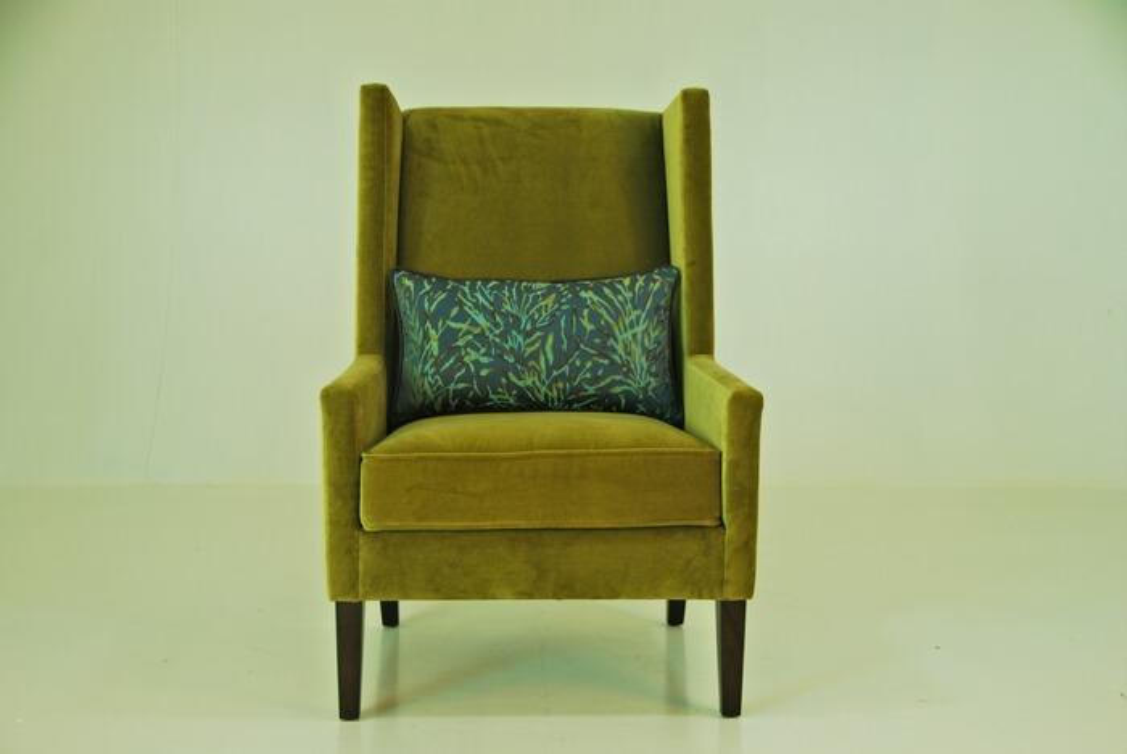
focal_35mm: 63
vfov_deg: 21.6
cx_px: 564
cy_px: 377
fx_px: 1974
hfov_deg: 31.9
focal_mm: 42
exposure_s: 1/30
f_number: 4.5
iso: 360
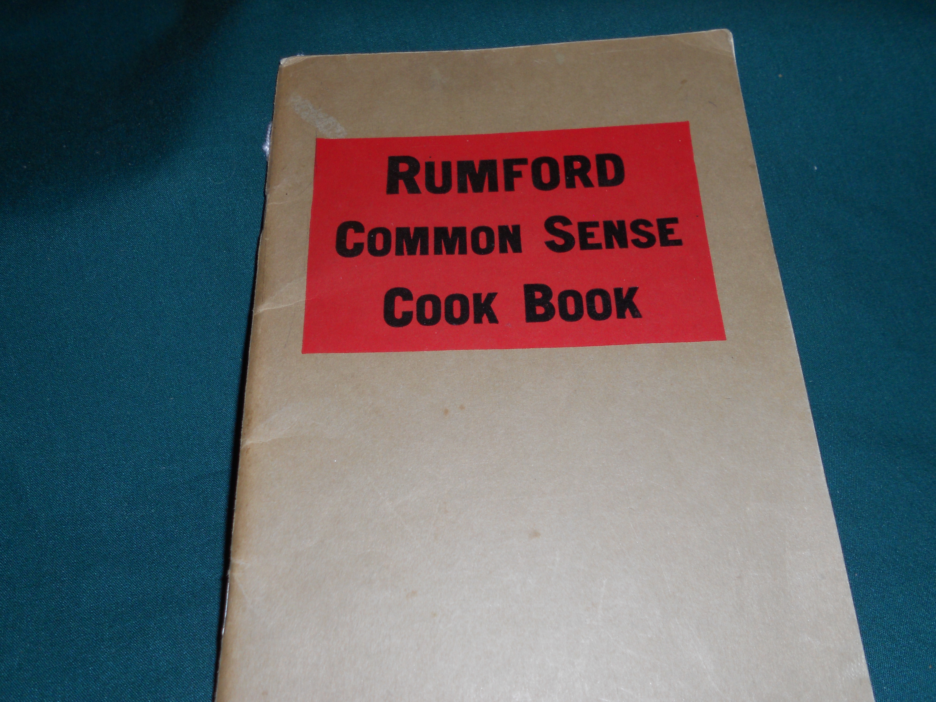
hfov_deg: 56.8
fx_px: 865
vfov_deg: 44.2
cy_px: 351
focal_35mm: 32
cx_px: 468
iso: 80
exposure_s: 1/25
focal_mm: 5.8
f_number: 8.8
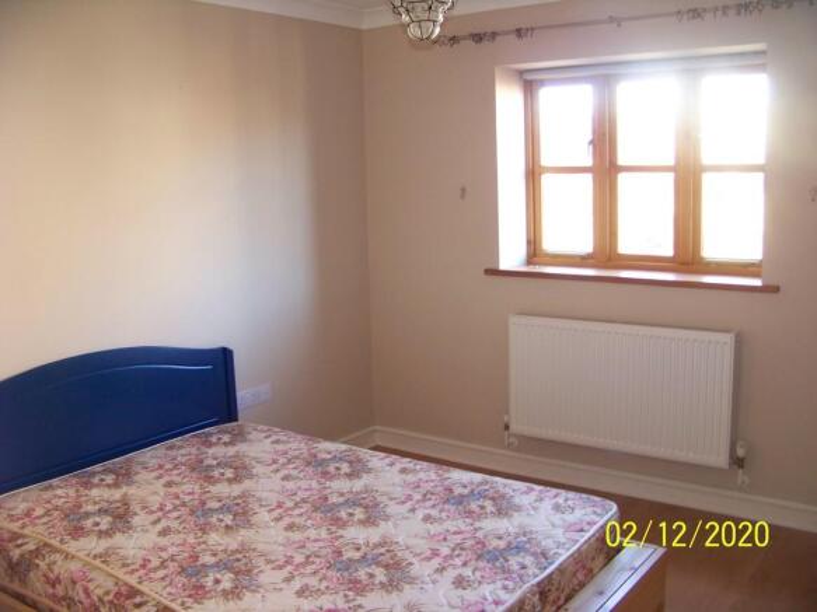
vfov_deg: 39.6
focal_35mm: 36
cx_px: 408
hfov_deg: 51.4
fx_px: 849
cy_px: 306
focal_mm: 5.85
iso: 200
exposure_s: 1/20
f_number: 2.8
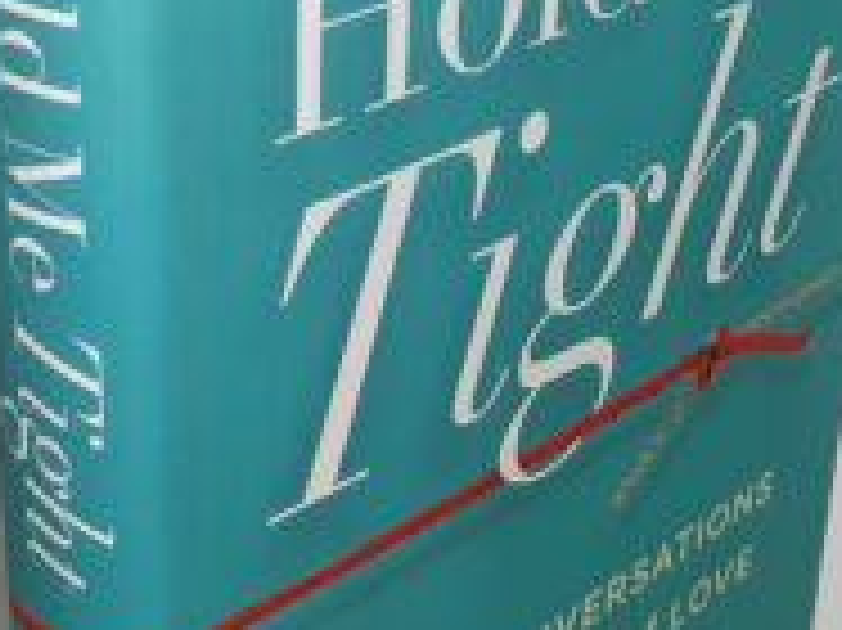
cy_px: 396
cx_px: 423
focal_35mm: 90
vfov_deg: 16.4
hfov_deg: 21.8
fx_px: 2188
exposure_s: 1/122
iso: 40
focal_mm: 3.7
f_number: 1.7
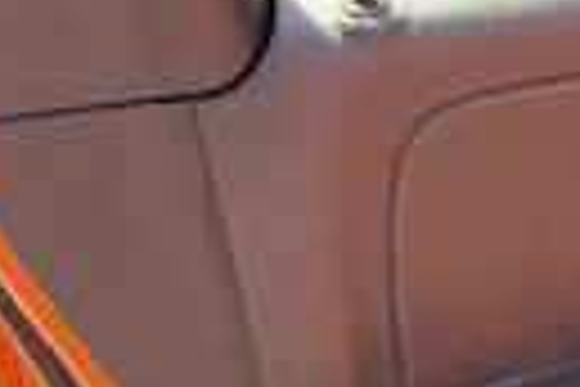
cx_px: 845
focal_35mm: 84
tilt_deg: -34.6
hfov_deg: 20.9
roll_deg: +0.8
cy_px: 351
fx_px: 1353
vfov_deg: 16.1
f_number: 1.6
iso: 50
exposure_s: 1/224
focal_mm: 5.1
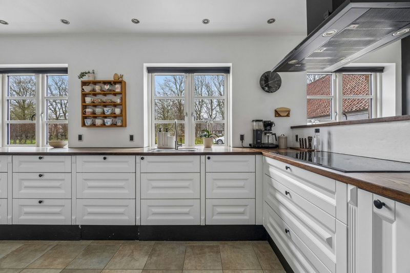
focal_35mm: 15
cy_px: 136
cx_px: 205
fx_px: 171
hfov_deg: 100.4
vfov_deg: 77.3
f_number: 8
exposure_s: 1/10
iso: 400
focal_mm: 10
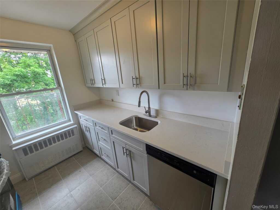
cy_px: 105
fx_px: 105
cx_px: 140
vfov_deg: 89.9
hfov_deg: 106.2
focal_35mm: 13
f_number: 1.9
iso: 64
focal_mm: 2.2
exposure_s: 1/120
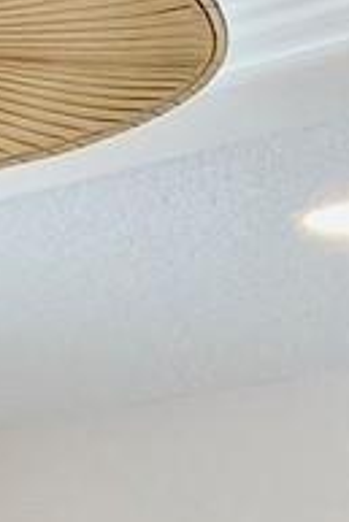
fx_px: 3251
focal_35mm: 224
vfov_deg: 8.4
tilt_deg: -2.0
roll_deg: -2.2
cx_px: -671
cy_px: 1274
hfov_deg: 5.8
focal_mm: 4.25
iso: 64
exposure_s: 1/120
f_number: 1.8
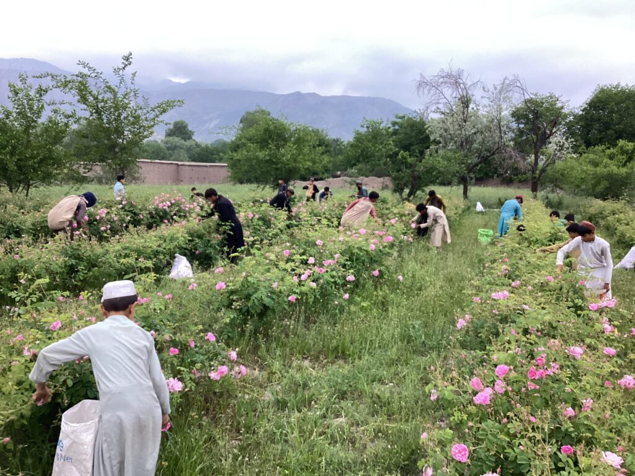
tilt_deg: -6.7
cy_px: 238
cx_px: 318
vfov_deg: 45.4
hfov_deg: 58.4
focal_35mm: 31
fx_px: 569
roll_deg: -2.1
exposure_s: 1/50
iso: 100
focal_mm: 3.3
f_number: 2.4
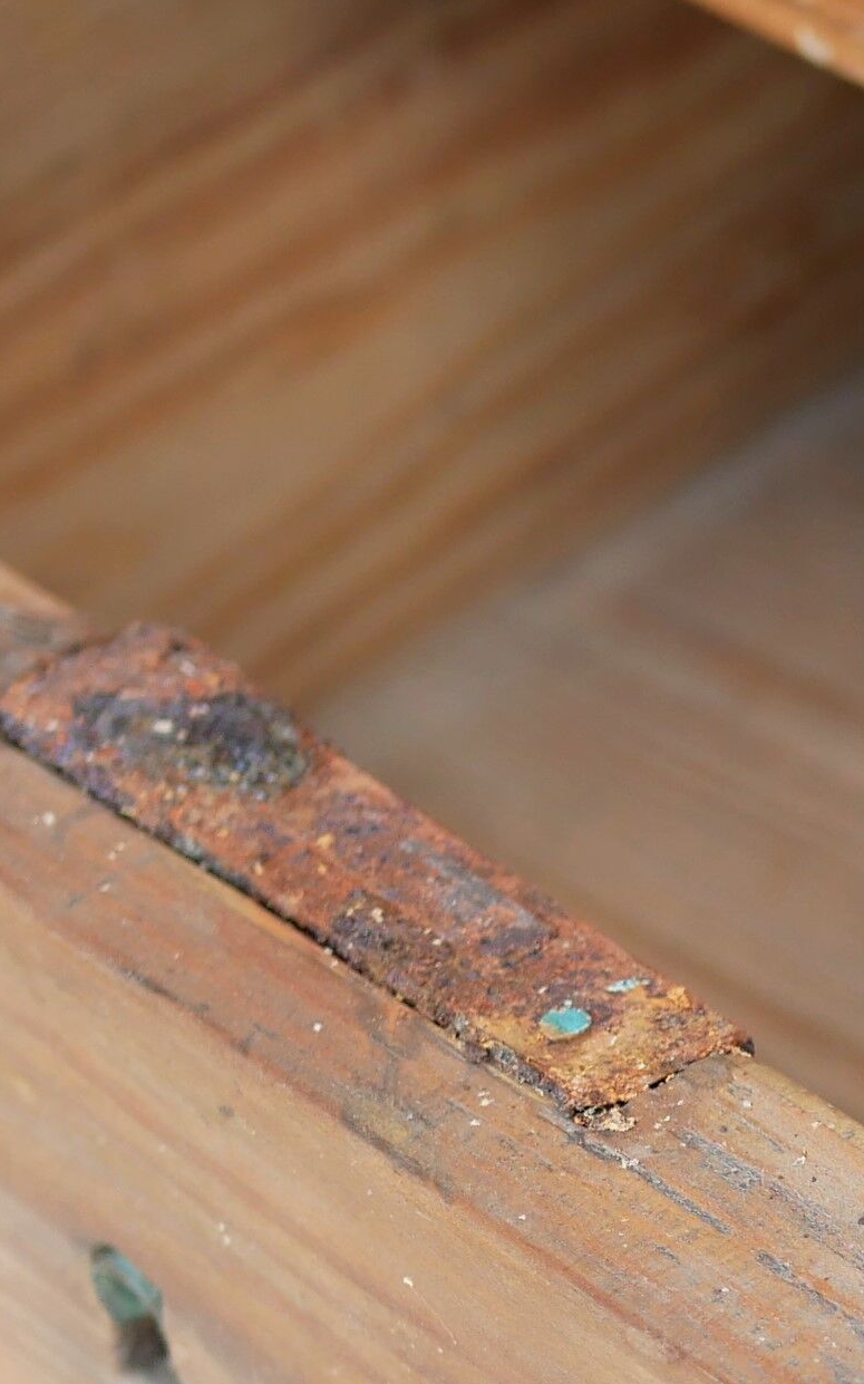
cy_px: 1252
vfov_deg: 13.2
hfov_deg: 8.2
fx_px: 5918
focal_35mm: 157
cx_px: 1202
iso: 200
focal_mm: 20
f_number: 2.2
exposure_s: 1/200
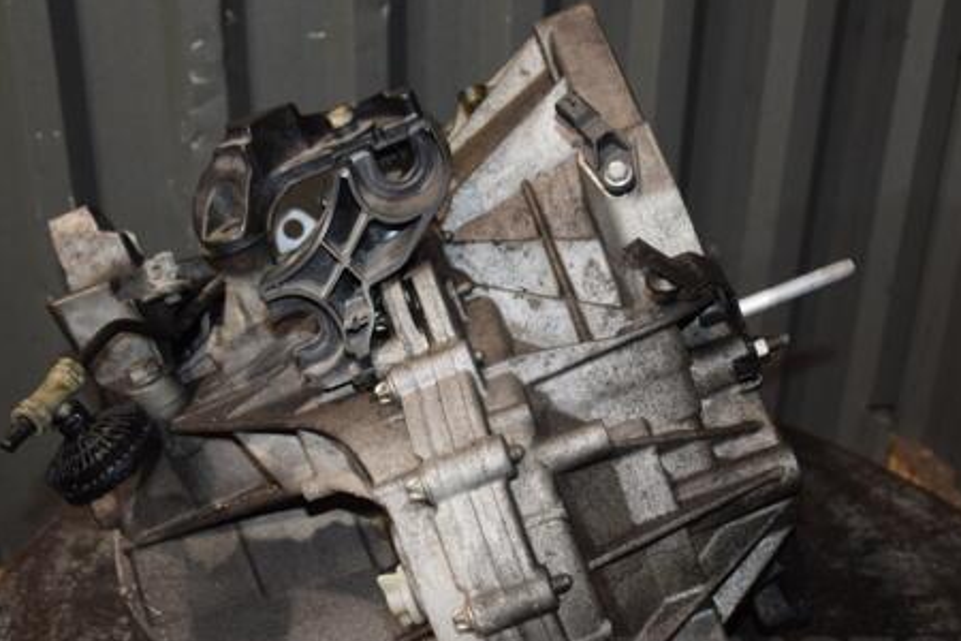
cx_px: 463
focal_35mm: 48
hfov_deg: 41.1
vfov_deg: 28.0
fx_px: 1281
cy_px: 385
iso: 800
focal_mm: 24
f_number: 5
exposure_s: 1/60
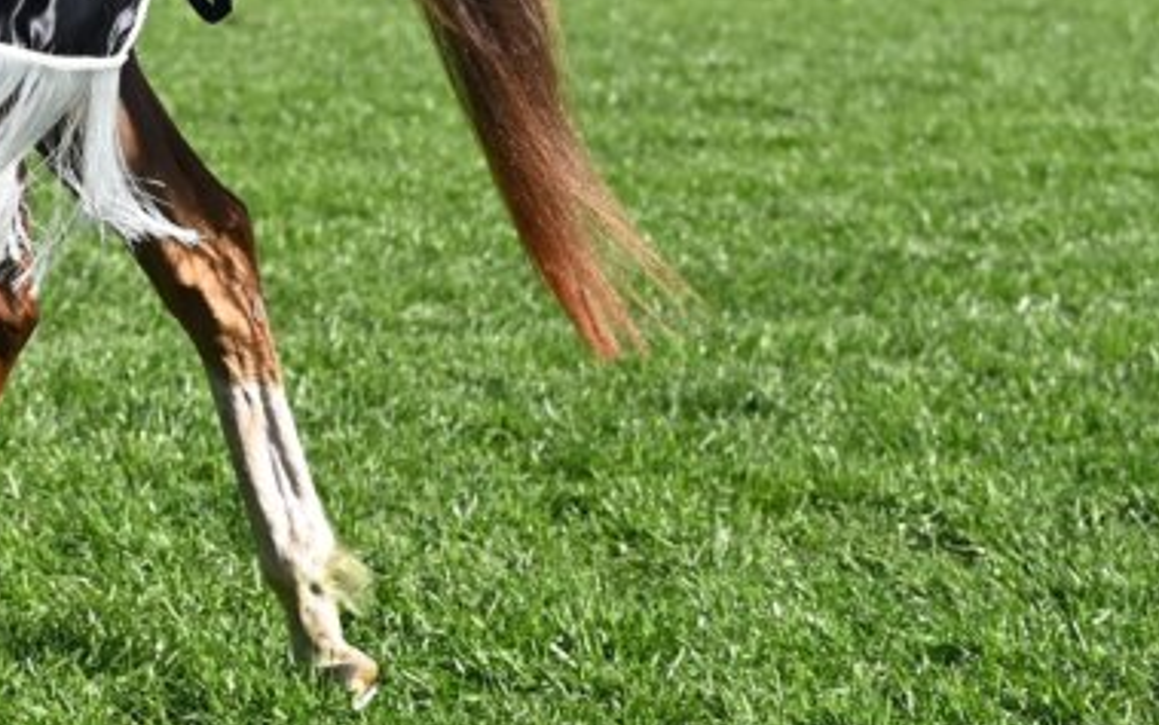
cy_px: -252
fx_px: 8530
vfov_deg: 4.8
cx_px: -388
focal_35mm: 270
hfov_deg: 7.7
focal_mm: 98
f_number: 5.6
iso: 400
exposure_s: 1/1250
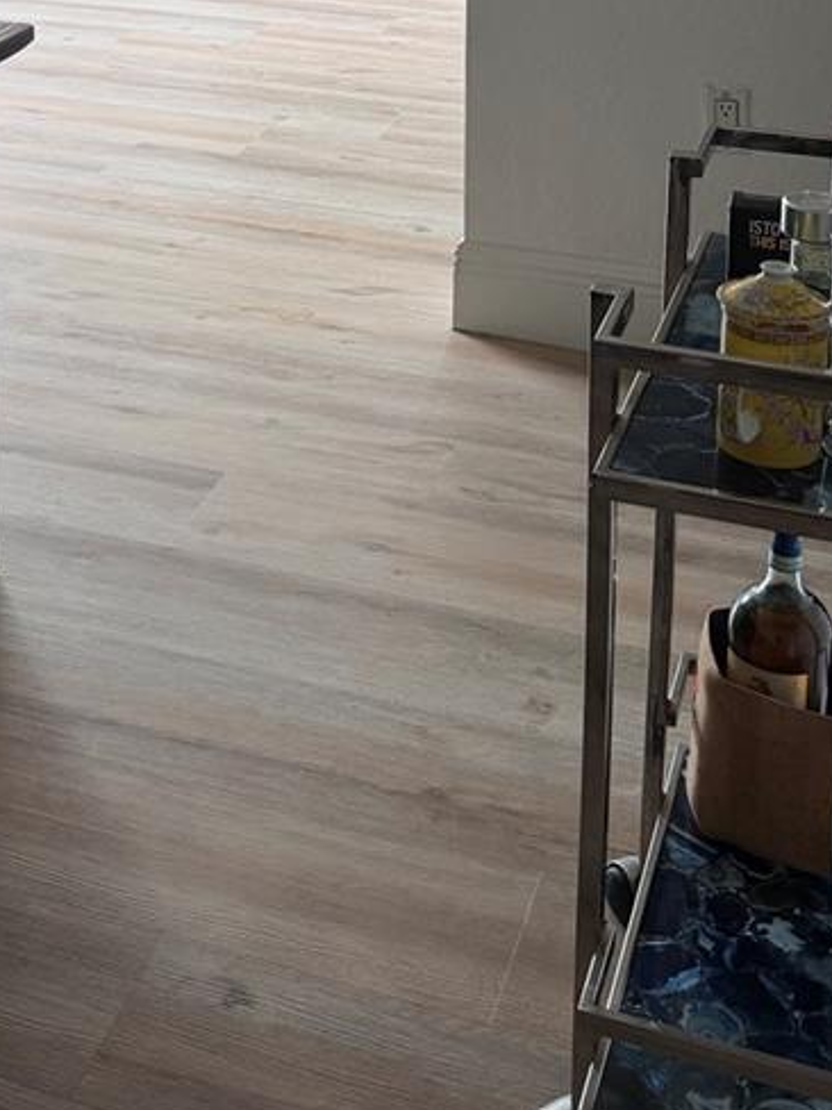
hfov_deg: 24.5
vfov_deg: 30.2
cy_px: -23
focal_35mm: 59
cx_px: 195
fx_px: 1891
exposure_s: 1/121
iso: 125
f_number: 1.78
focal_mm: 6.76
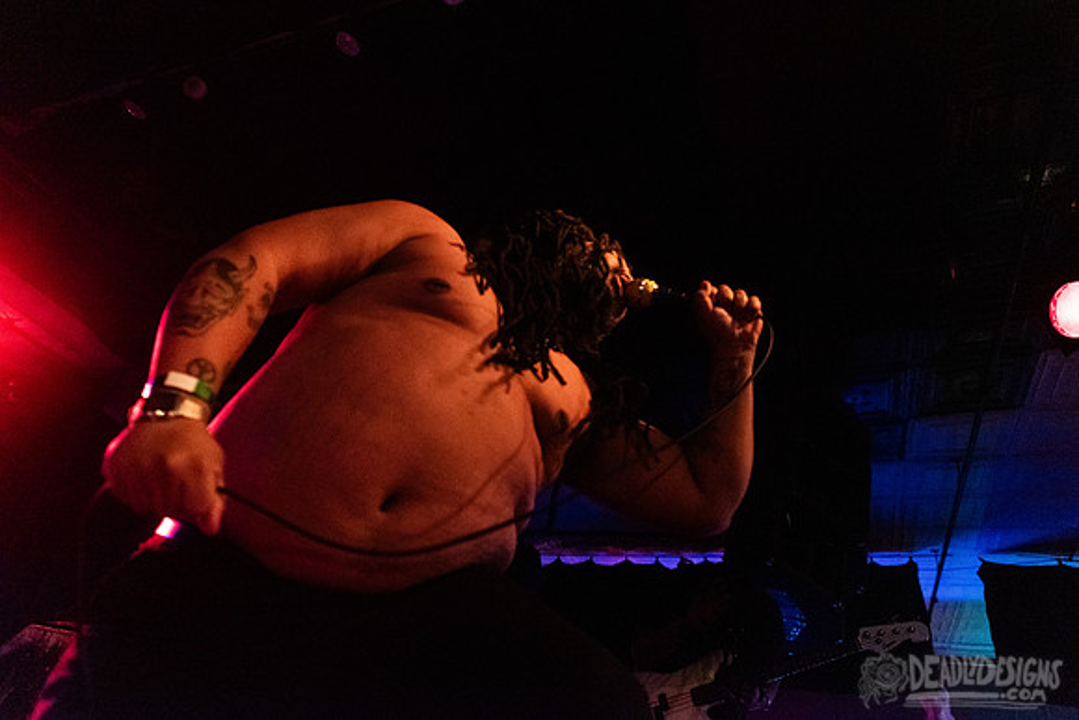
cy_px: 360
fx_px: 719
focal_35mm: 24
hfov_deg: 73.7
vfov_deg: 53.2
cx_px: 540
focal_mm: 24
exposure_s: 1/80
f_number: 3.2
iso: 6400
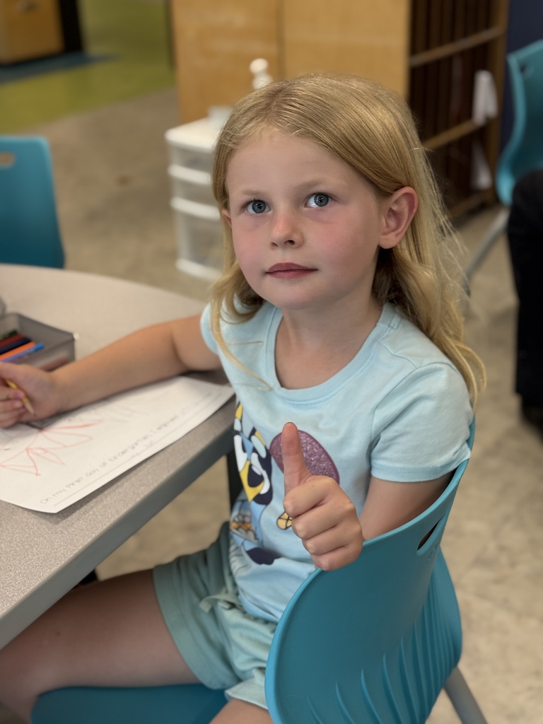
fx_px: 1004
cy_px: 362
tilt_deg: -26.8
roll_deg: +3.7
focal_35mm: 48
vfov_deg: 39.7
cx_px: 272
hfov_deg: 30.3
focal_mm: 6.76
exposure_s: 1/60
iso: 80
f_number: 1.78
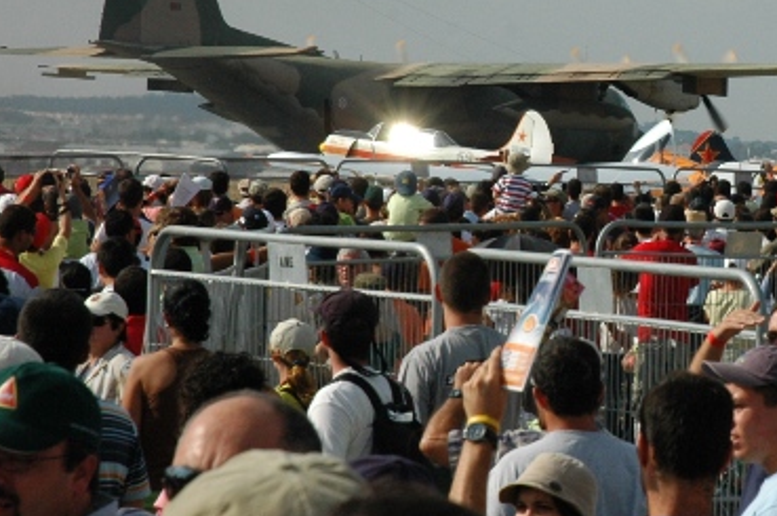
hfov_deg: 10.5
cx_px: 764
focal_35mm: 195
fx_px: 4203
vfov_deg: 7.0
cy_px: 148
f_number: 13
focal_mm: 60
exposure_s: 1/640
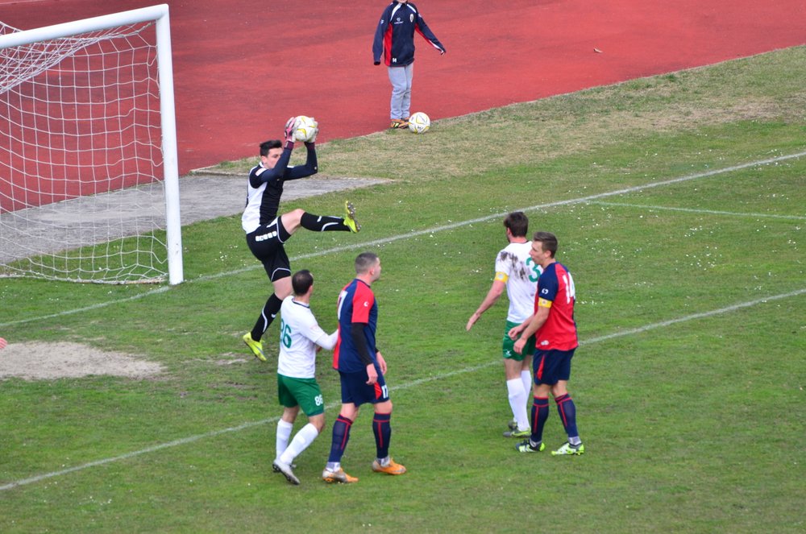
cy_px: 267
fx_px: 10057
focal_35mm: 450
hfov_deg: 4.6
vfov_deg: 3.0
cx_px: 403
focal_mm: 300
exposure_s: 1/500
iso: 320
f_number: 5.6
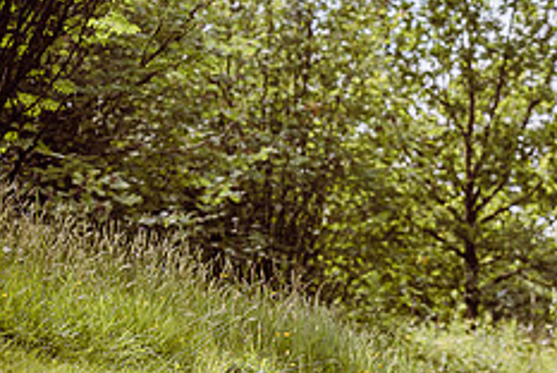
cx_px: 571
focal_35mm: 236
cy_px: 142
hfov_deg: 8.7
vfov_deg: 5.8
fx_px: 3656
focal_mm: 95
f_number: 4.5
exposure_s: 1/1600
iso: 250
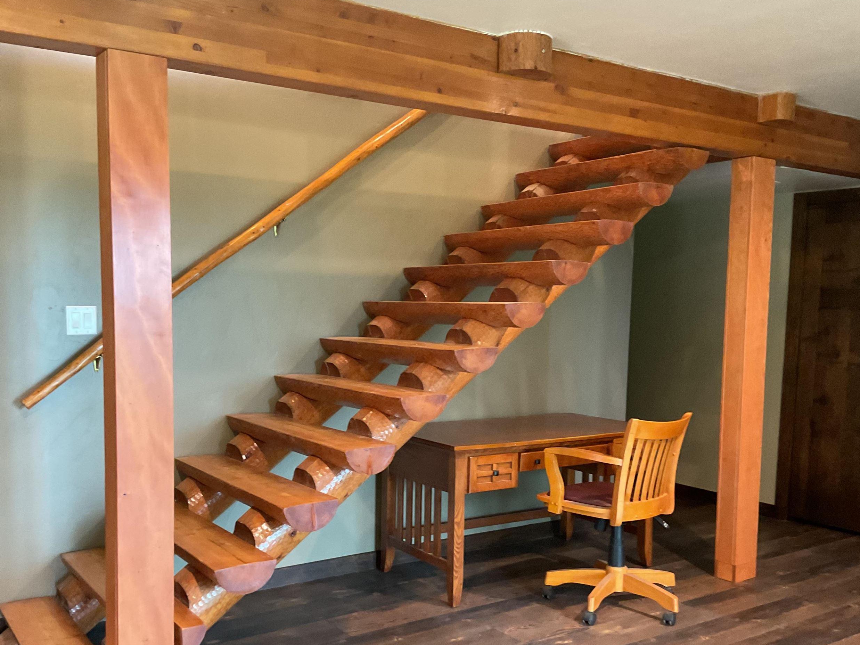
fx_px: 894
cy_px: 384
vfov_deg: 39.5
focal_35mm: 36
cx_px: 406
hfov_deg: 51.3
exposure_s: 1/40
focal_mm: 3
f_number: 1.8
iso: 250
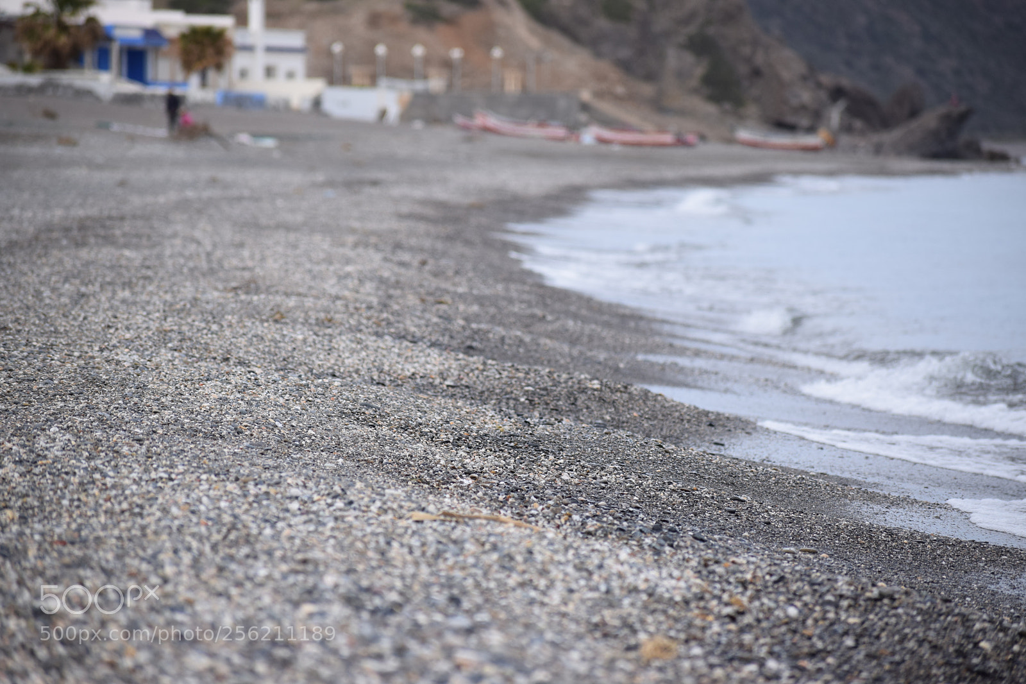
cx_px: 513
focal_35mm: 255
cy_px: 342
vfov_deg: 5.4
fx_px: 7266
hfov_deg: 8.1
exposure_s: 1/2000
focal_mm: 170
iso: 320
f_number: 5.6
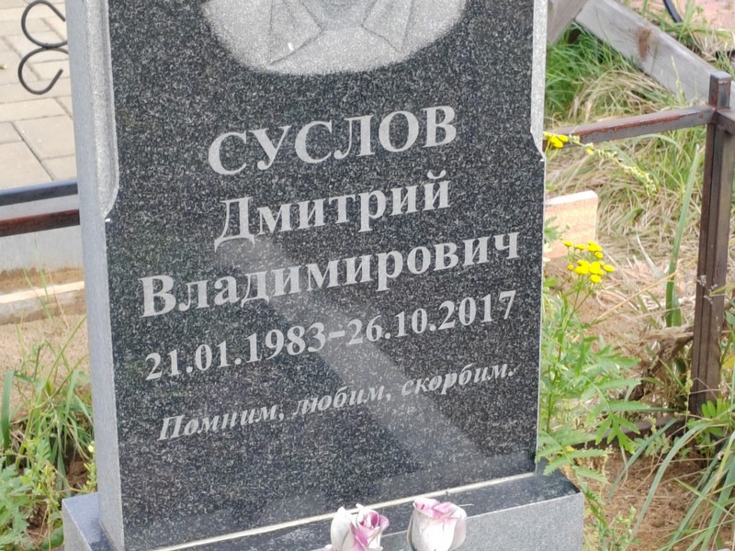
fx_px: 1996
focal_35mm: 94
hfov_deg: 20.9
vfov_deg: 15.7
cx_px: 368
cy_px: 276
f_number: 1.9
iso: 100
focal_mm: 5.52
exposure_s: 1/180
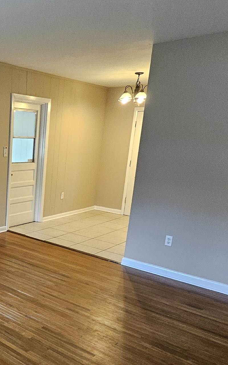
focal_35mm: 33
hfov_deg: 34.0
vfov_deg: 57.0
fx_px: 328
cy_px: 240
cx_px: -13
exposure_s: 1/60
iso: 320
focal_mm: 1.74
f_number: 2.2
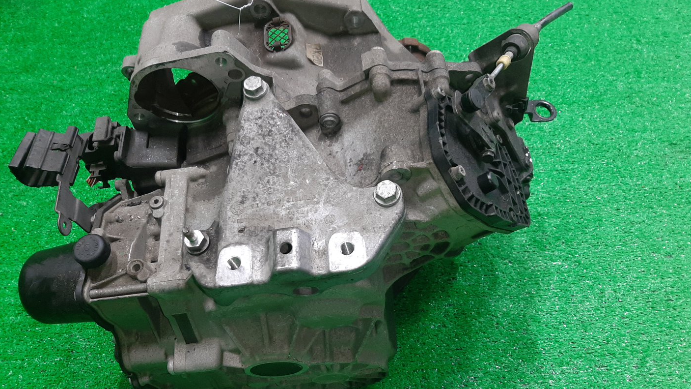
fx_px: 531
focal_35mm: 29
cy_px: 233
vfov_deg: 40.0
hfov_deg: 66.1
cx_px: 348
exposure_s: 1/50
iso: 130
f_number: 1.7
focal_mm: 3.93
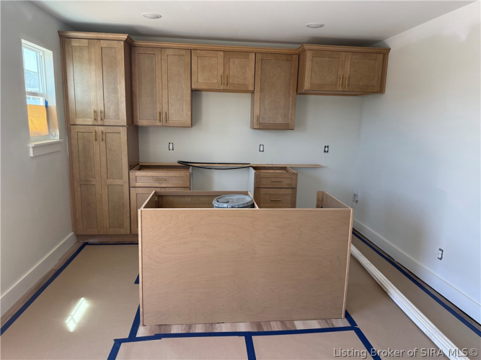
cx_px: 240
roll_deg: -1.1
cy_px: 180
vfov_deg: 56.8
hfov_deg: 71.6
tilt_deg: -10.5
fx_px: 333
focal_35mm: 24
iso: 125
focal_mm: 6.76
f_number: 1.78
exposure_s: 1/243
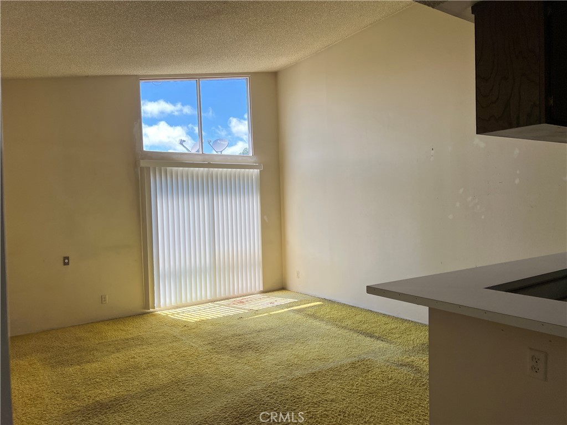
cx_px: 284
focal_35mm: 26
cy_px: 212
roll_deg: +1.6
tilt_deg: -1.3
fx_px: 426
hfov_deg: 67.3
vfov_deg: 53.1
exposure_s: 1/758
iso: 50
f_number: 1.5
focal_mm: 5.7
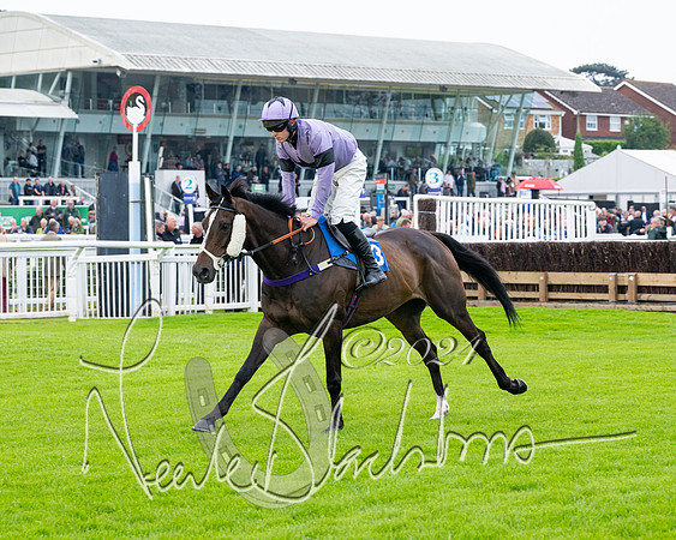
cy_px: 195
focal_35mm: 111
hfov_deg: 17.3
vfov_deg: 13.8
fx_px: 2226
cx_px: 313
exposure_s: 1/800
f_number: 4
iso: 400
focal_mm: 70
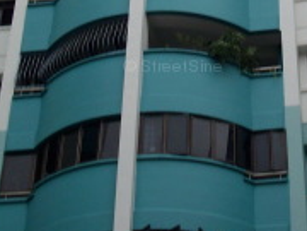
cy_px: -103
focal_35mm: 113
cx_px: 251
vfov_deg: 12.5
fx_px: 1002
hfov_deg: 17.3
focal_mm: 6.2
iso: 91
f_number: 2.8
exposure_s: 1/125
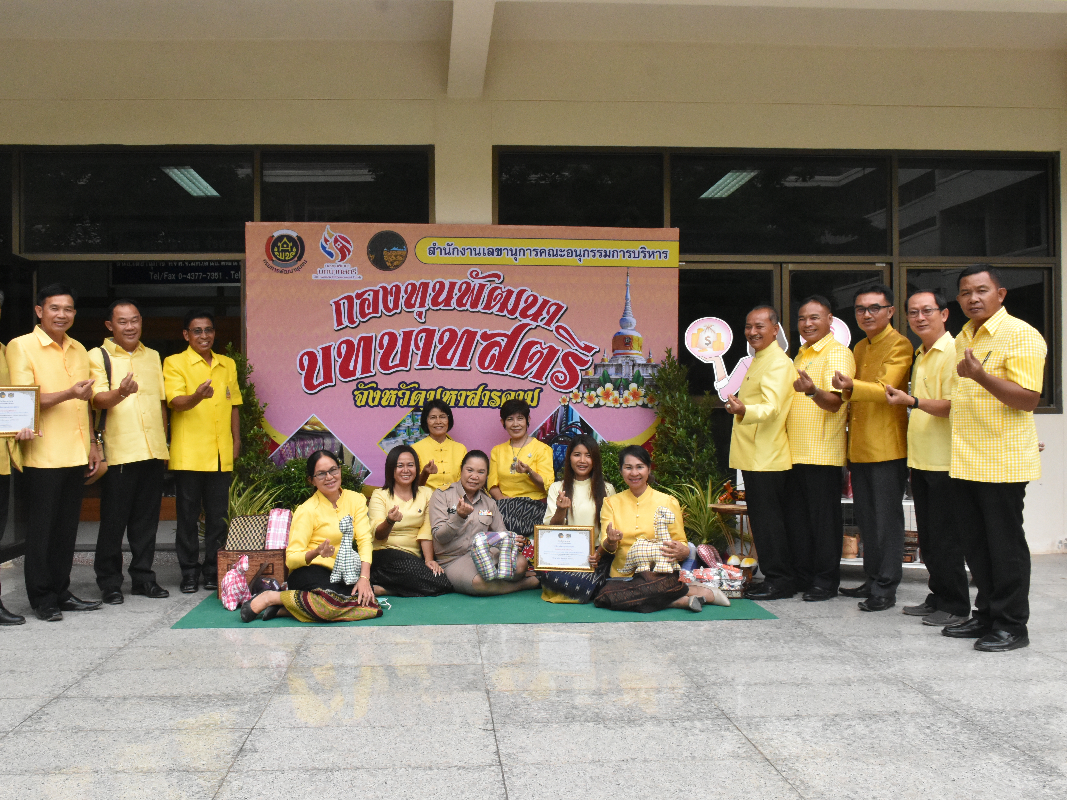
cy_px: 405
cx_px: 498
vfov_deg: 42.9
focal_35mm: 33
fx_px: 1017
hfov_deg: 55.3
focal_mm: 20
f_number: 13
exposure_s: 1/640
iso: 3200
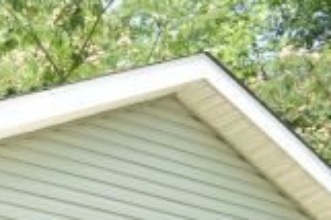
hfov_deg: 13.8
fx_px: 1157
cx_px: -329
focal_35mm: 126
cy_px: 399
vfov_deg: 10.2
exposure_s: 1/200
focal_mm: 18
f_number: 3.5
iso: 100
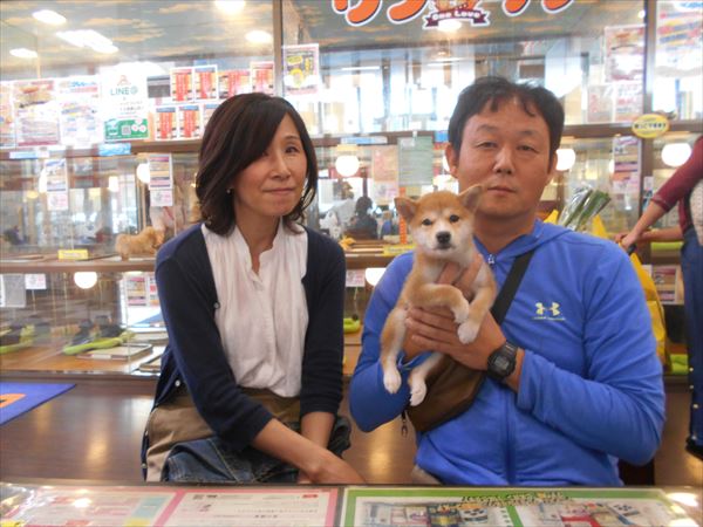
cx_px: 352
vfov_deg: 53.1
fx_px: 528
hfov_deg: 67.3
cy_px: 264
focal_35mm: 26
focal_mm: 4.6
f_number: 3.2
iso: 280
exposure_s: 1/30
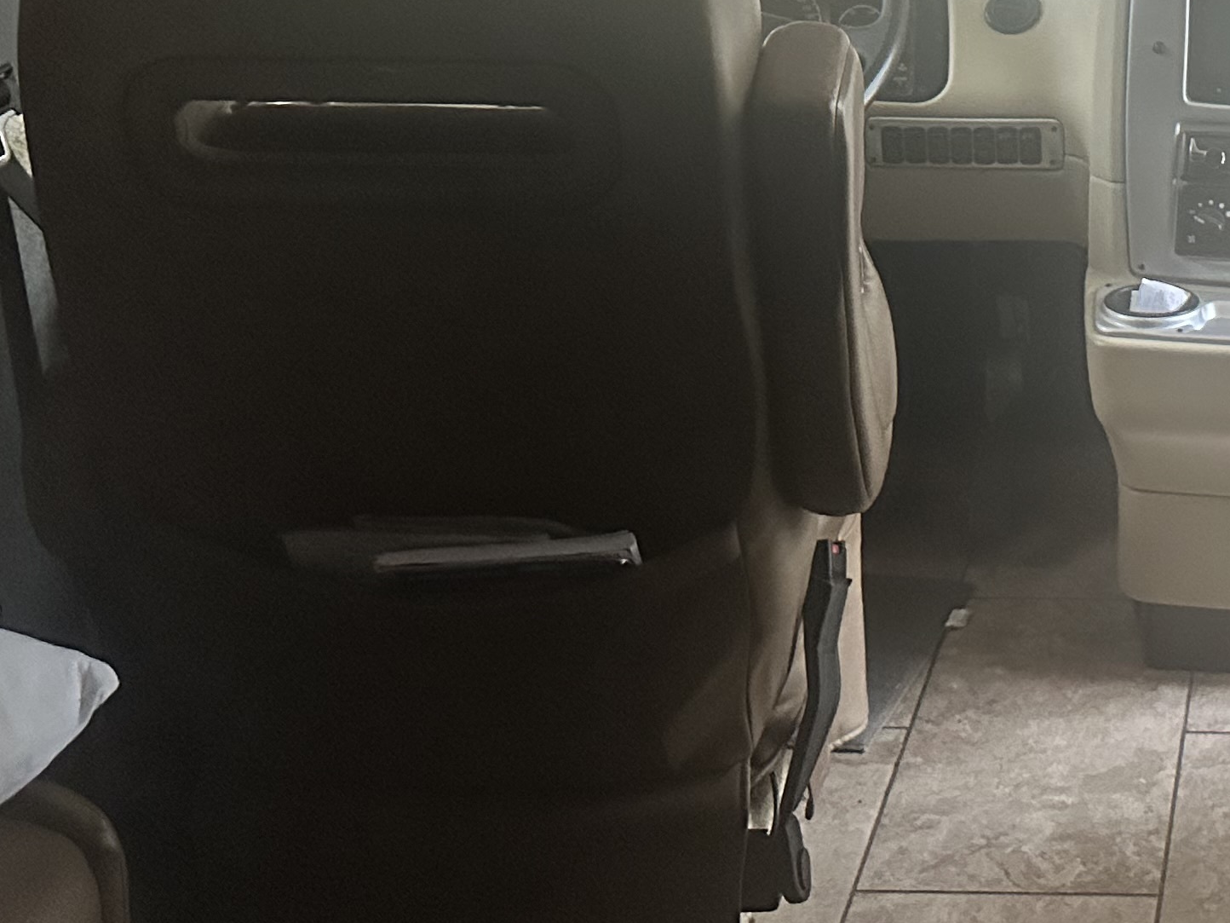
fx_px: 2381
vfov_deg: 20.6
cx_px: 1349
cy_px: -152
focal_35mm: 67
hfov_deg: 26.7
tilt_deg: -9.3
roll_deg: -1.3
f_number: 1.78
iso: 640
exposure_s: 1/60
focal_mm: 6.86
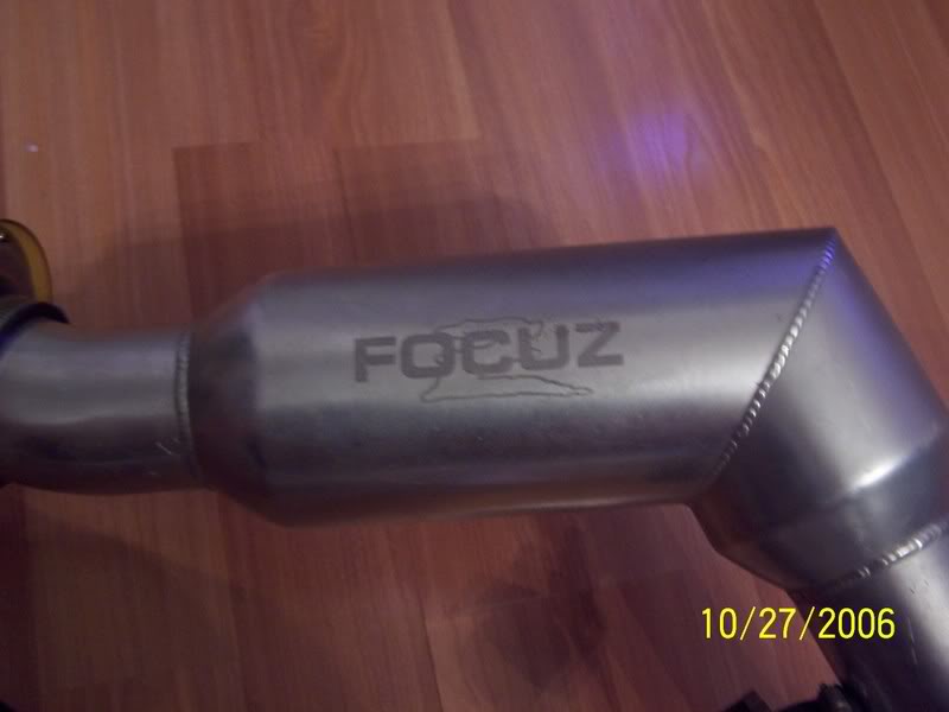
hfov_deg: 49.0
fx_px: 1042
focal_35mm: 38
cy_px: 356
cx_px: 474
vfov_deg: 37.7
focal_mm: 6.3
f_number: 2.8
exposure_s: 1/8
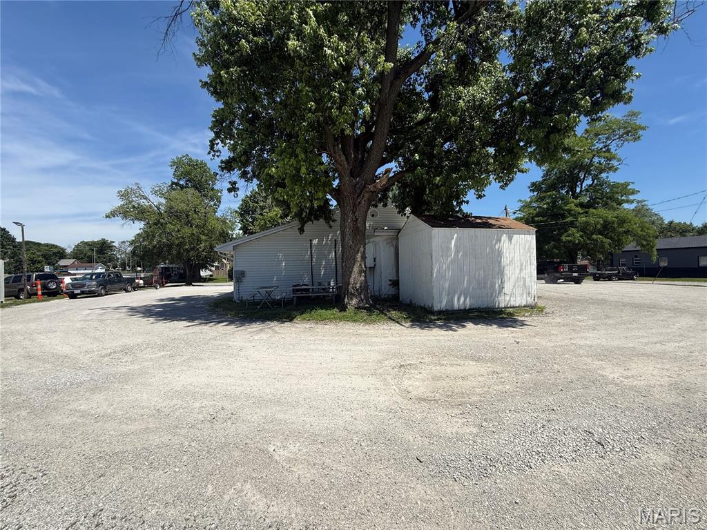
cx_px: 354
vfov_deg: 85.7
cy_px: 265
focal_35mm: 14
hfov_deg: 102.1
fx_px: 286
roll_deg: +0.7
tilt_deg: +0.2
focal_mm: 2.22
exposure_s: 1/2506
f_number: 2.2
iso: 50
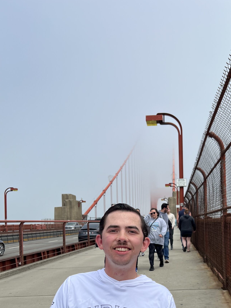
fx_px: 347
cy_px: 229
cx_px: 160
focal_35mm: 39
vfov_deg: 46.3
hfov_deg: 36.3
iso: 50
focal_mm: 5.7
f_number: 1.5
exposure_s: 1/6211
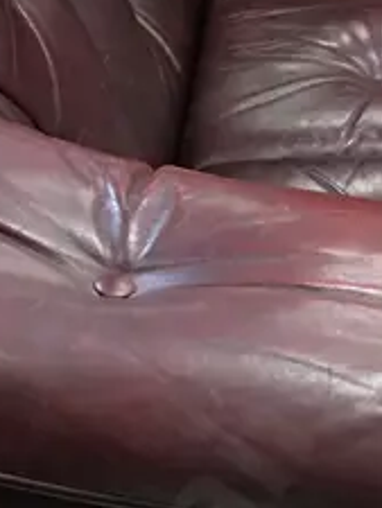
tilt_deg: -33.7
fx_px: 1940
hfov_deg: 11.2
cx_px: 328
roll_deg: -1.9
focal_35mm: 132
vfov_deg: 14.9
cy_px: 364
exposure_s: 1/17
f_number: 2.2
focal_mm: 4.15
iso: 100
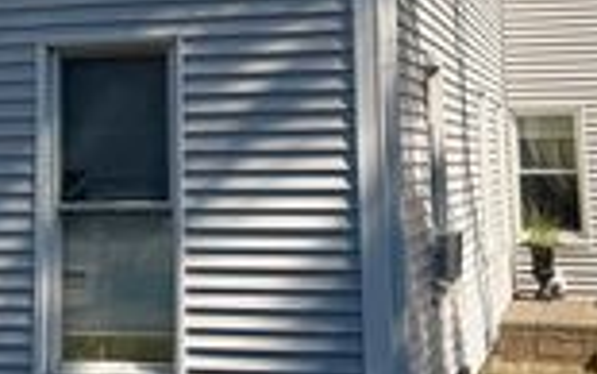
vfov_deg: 15.6
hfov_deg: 25.0
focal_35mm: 82
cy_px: -6
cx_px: 185
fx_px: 1335
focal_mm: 6.76
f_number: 1.78
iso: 80
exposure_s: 1/6711
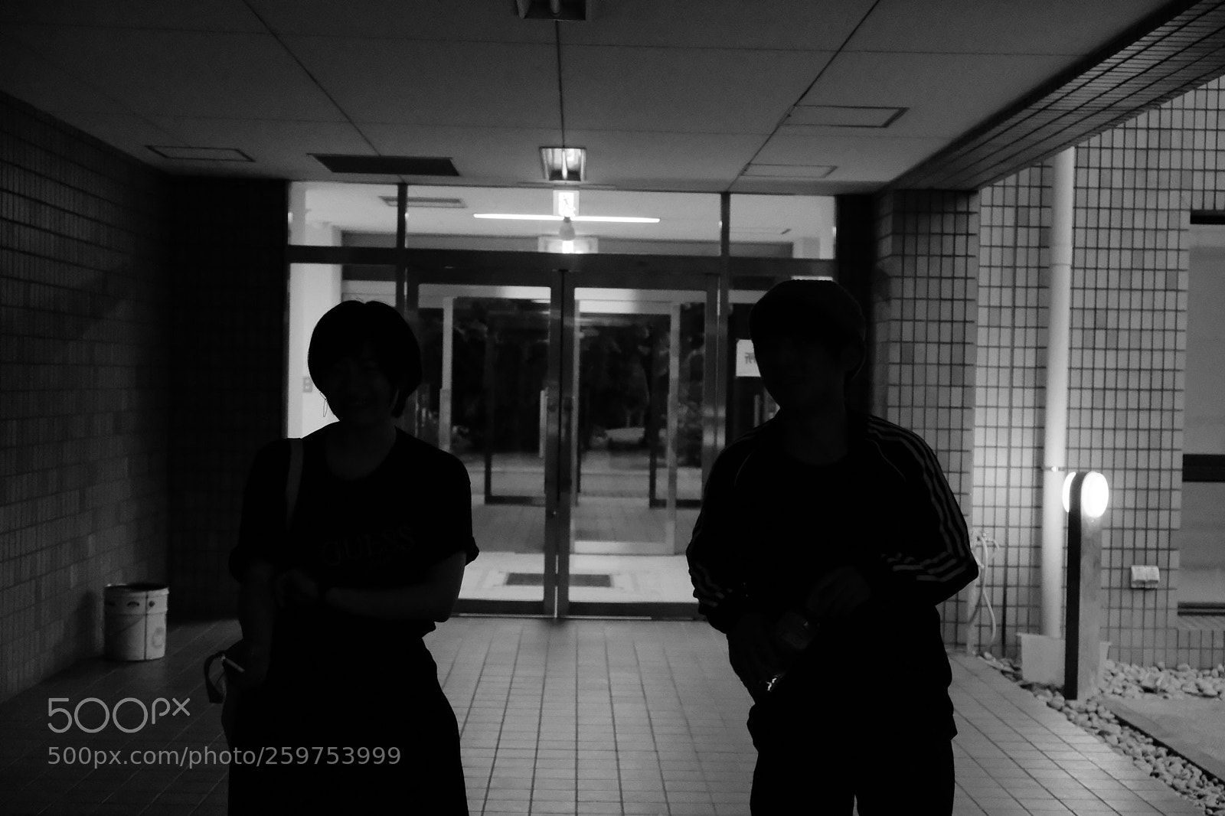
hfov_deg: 43.6
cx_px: 612
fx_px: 1531
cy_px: 408
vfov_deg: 29.9
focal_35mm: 45
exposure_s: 1/125
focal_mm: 30.2
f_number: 4
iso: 12800
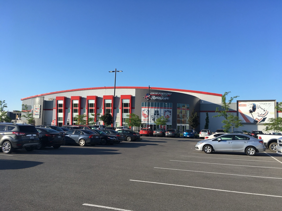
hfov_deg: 61.7
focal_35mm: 29
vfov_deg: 48.2
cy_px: 106
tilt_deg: +4.0
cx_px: 141
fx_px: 236
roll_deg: -2.3
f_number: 2.2
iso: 25
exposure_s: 1/1040
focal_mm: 4.15
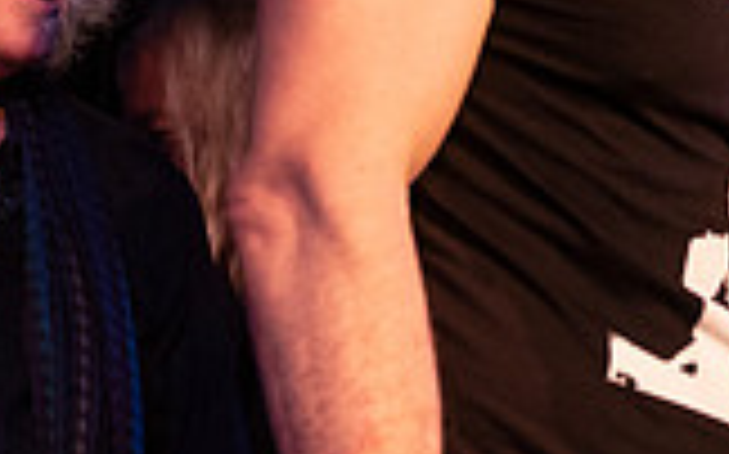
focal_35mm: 193
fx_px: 3832
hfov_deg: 10.7
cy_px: 4
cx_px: 827
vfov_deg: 6.8
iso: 2000
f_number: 3.2
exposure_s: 1/200
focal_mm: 44
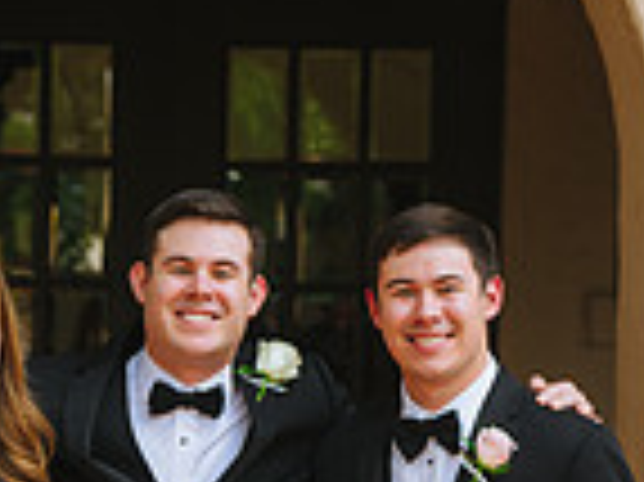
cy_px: 550
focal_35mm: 157
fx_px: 2918
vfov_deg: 9.3
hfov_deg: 12.6
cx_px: 239
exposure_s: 1/320
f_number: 4
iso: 250
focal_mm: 52
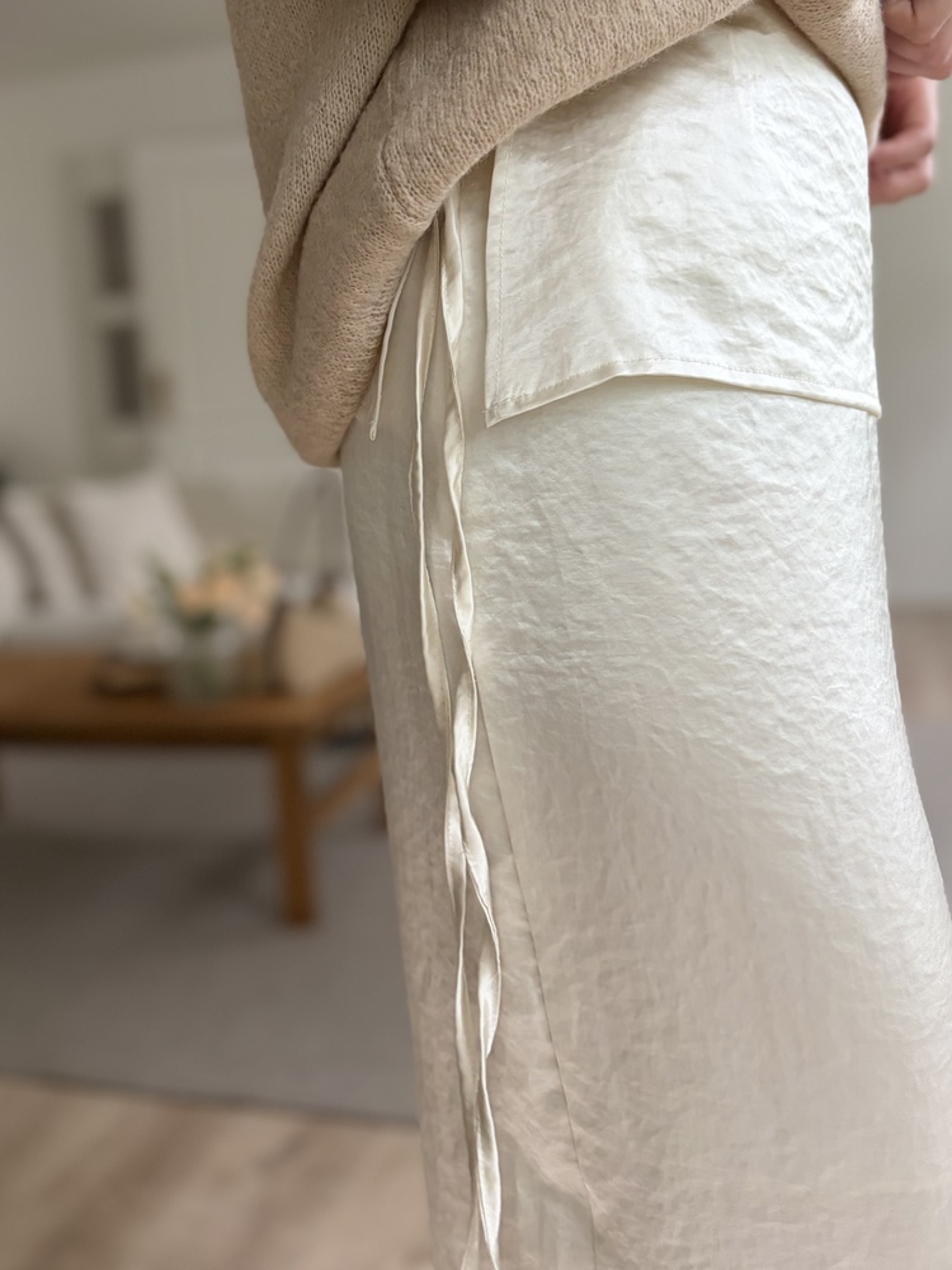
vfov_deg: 67.3
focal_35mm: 26
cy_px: 635
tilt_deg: -3.9
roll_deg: +3.6
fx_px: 953
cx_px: 476
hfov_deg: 53.1
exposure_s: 1/60
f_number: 1.6
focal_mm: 5.96
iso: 200
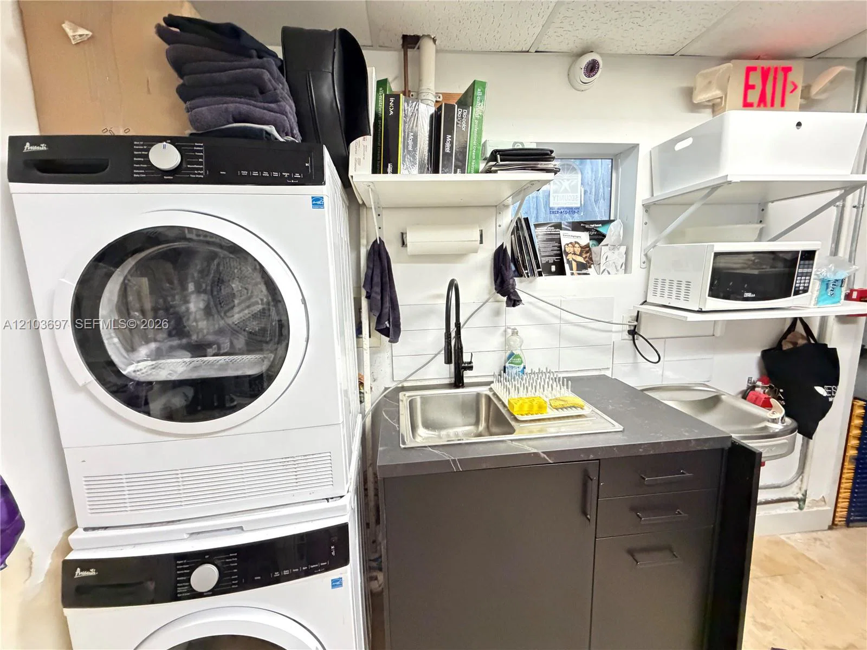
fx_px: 351
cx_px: 434
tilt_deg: -9.2
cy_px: 325
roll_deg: +1.6
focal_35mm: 14
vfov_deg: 85.7
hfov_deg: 102.1
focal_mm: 2.22
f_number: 2.2
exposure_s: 1/40
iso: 1250
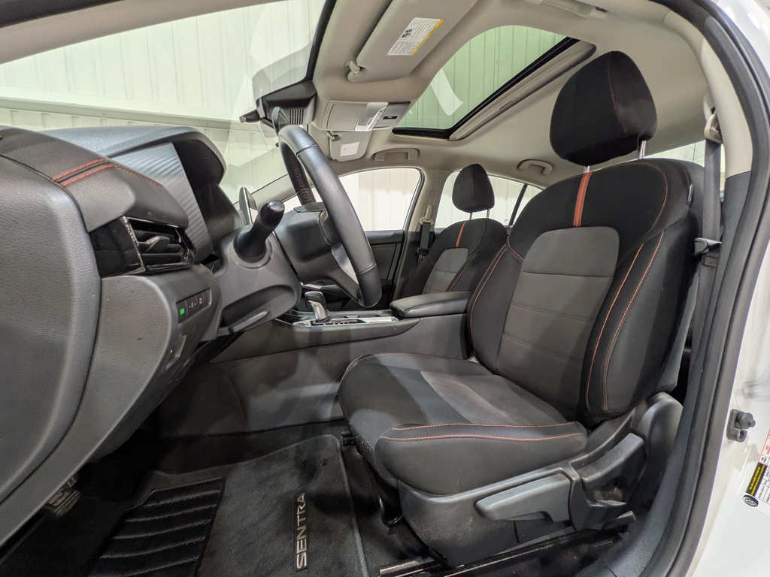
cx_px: 385
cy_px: 288
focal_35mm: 14
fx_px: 311
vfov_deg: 85.7
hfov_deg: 102.1
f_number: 2.2
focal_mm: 1.83
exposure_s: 1/40
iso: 93
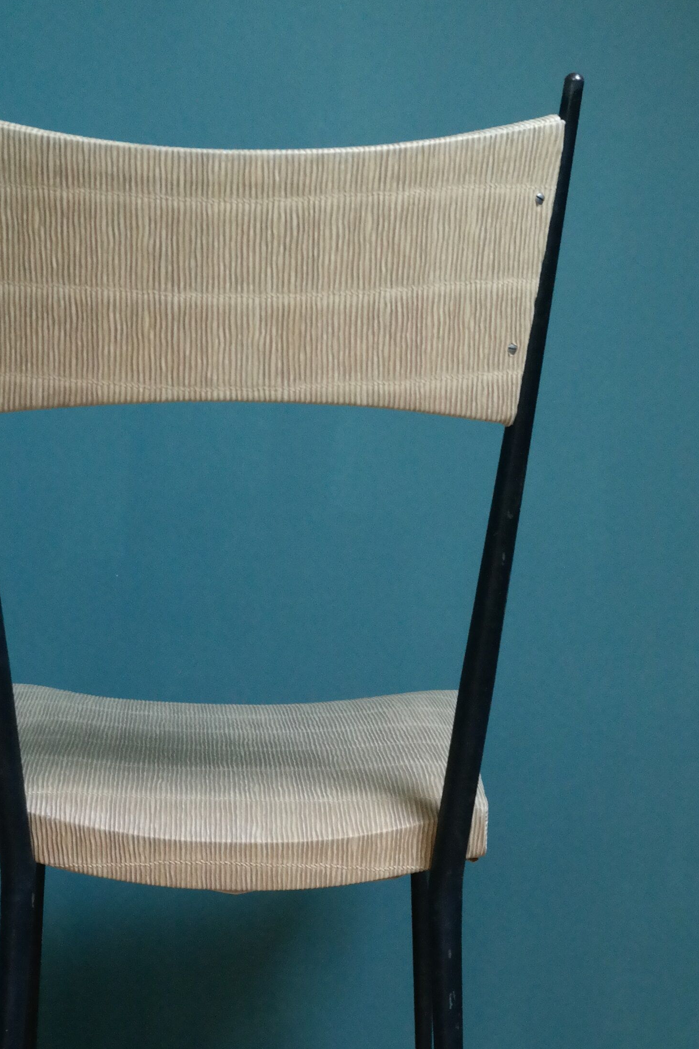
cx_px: 254
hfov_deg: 24.5
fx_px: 1602
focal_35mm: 55
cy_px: 666
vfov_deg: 36.0
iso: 1600
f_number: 3.5
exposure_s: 1/40
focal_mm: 20
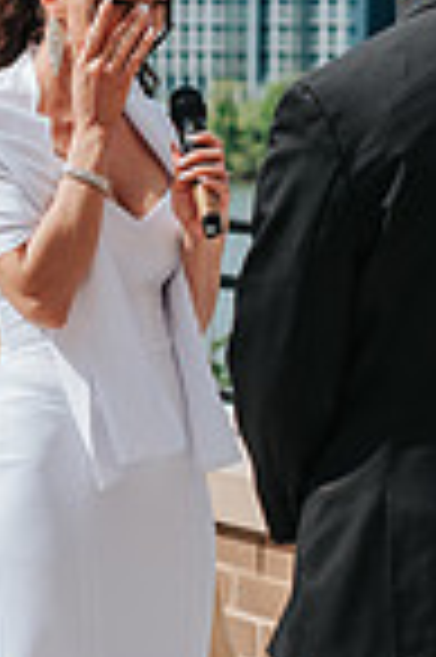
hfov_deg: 8.9
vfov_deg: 13.3
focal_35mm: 154
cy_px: 261
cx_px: 94
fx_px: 2804
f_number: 3.2
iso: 160
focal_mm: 50
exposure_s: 1/2000
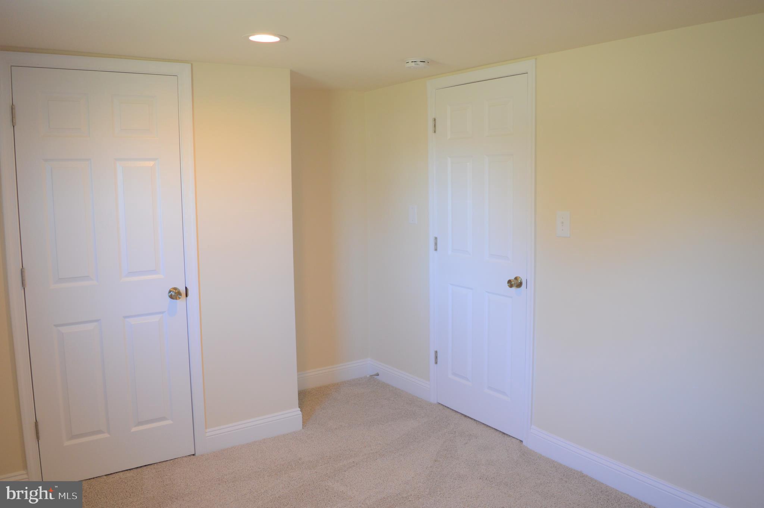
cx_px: 382
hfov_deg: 67.4
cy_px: 254
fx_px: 572
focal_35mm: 27
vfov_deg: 47.8
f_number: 4
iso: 400
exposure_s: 1/60
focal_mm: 18
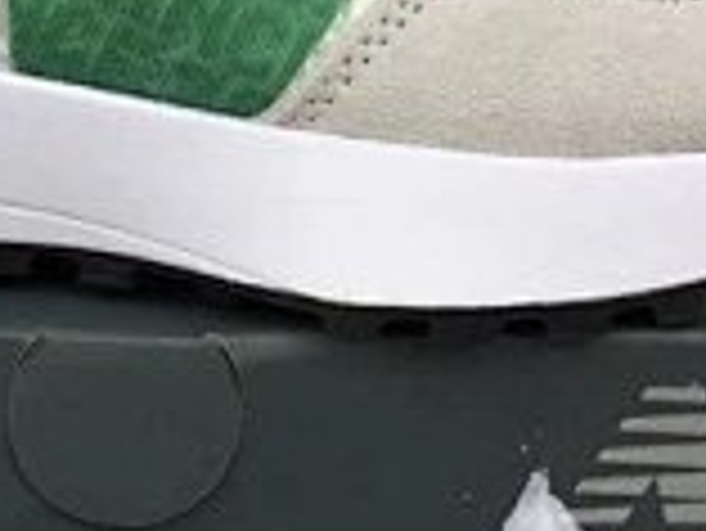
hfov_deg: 15.5
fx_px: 2572
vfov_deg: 11.8
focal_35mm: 126
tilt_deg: -19.1
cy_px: 158
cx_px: 153
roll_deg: -0.2
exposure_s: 1/212
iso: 25
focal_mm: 3.3
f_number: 2.4
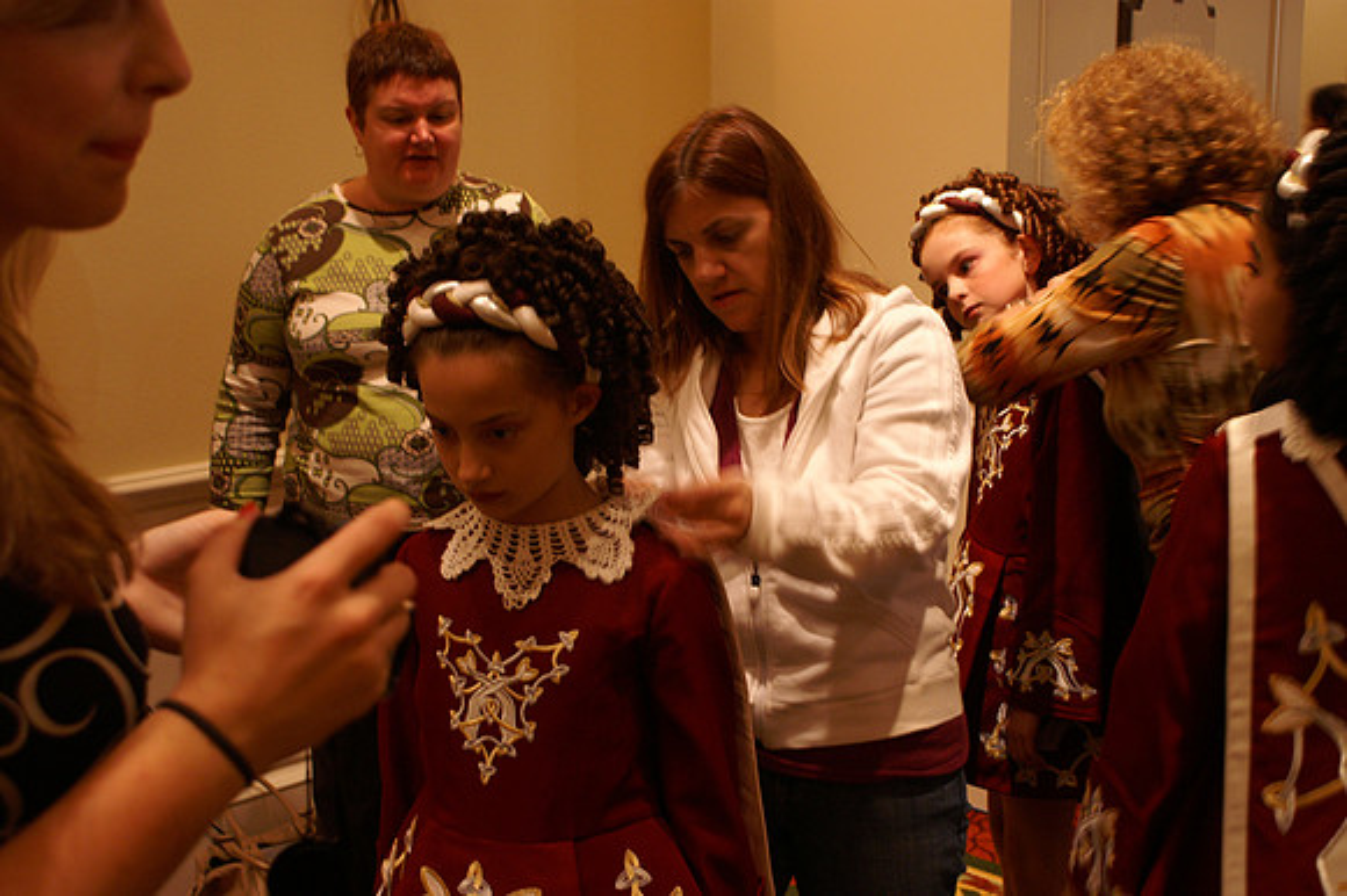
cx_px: 674
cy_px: 448
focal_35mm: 45
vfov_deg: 29.8
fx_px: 1683
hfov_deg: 43.6
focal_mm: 30
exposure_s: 1/10
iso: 400
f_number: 5
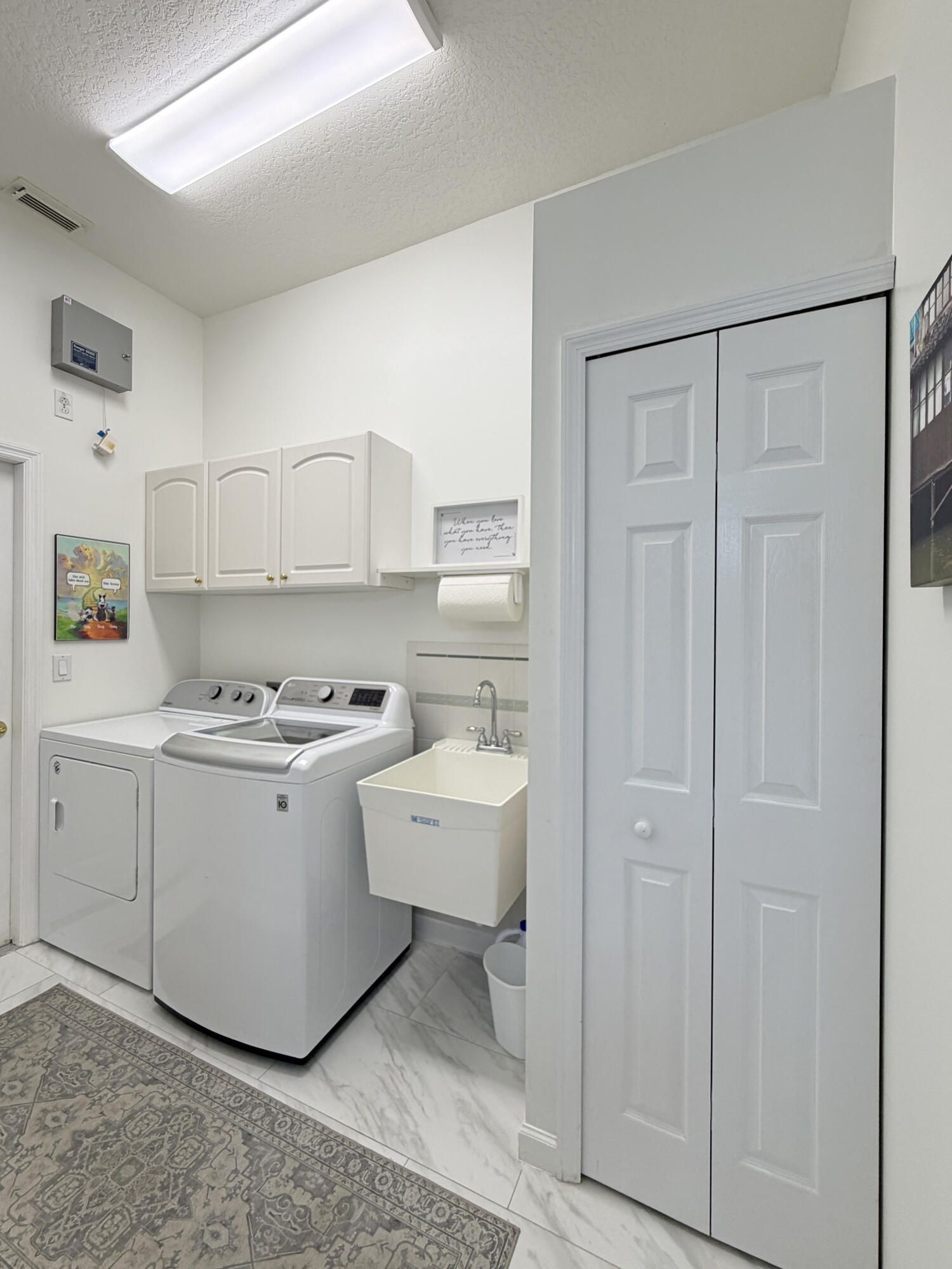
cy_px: 634
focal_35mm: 14
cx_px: 476
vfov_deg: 102.1
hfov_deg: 85.7
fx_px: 513
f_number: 2.2
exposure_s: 1/120
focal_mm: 2.22
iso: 200
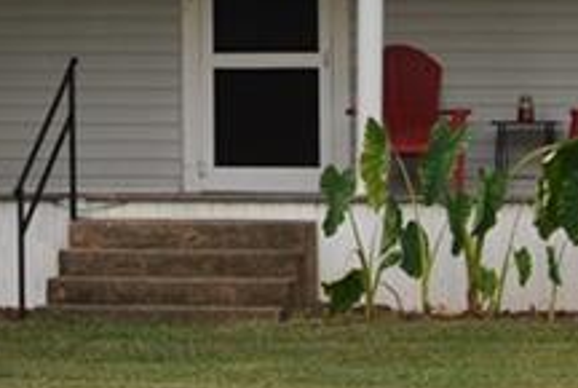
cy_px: -144
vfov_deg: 6.4
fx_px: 3427
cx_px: 21
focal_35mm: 213
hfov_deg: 9.6
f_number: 7.1
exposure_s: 1/200
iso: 100
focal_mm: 30
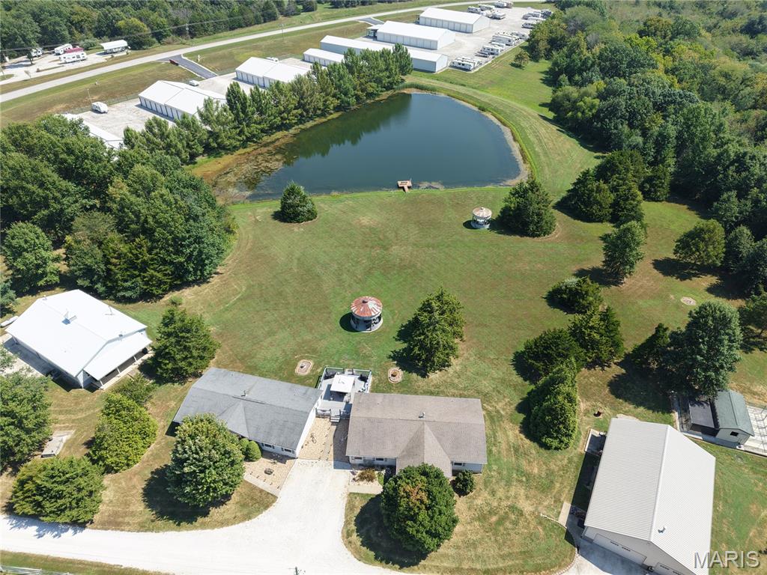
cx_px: 384
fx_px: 532
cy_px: 288
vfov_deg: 56.8
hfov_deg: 71.6
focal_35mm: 24
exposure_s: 1/3200
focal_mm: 8.67
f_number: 1.8
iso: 250
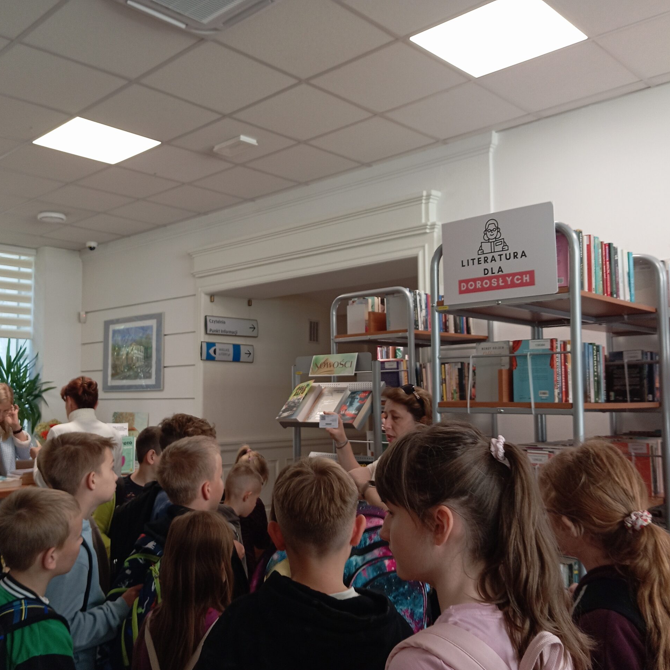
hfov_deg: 49.6
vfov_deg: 49.7
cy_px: 336
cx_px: 293
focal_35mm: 33
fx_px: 723
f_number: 1.8
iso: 204
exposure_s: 1/50
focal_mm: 4.22
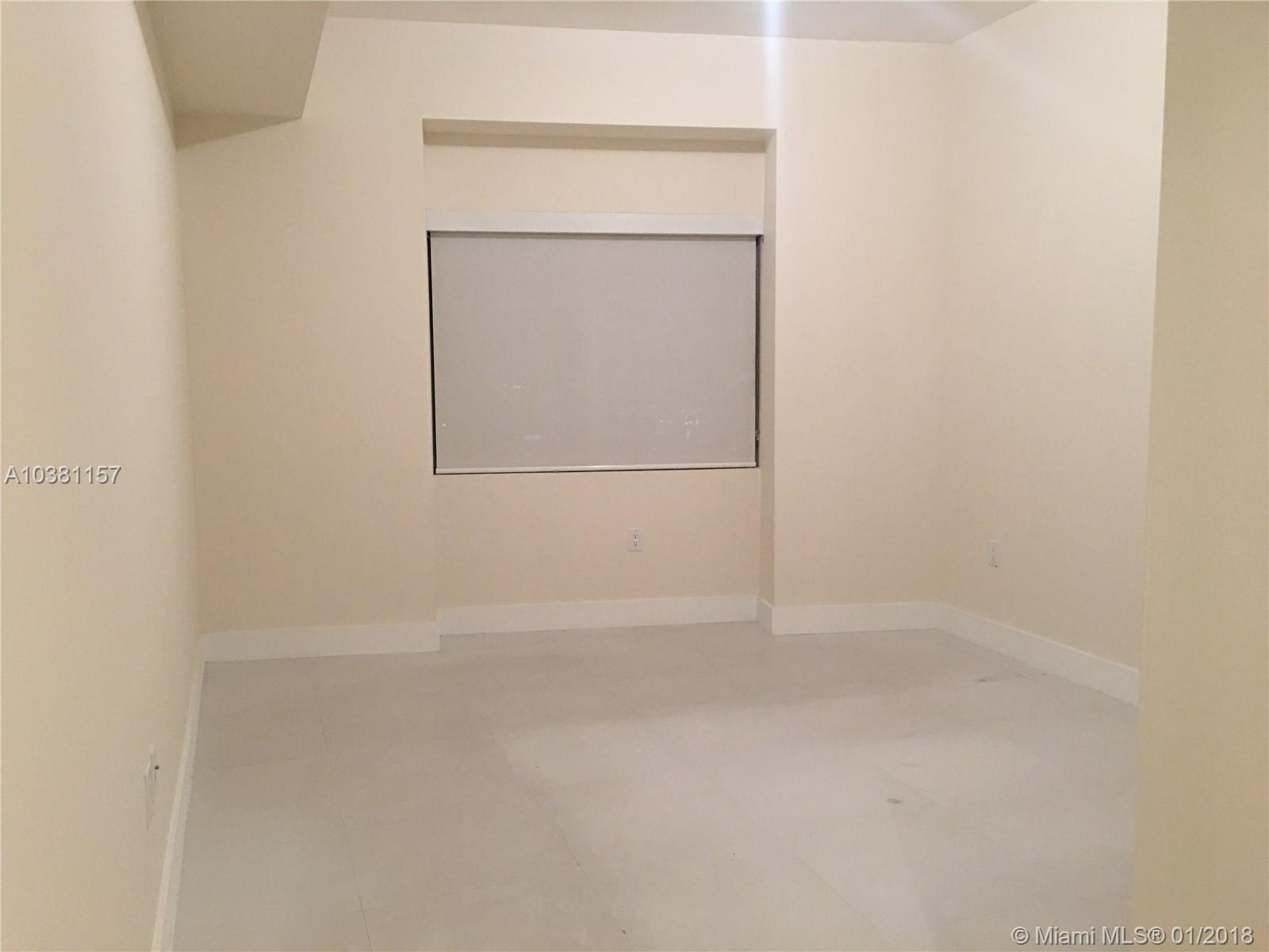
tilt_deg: -5.0
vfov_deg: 48.2
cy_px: 476
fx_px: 1063
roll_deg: +1.0
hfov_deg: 61.7
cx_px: 634
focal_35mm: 29
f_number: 2.2
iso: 80
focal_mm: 4.15
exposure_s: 1/15
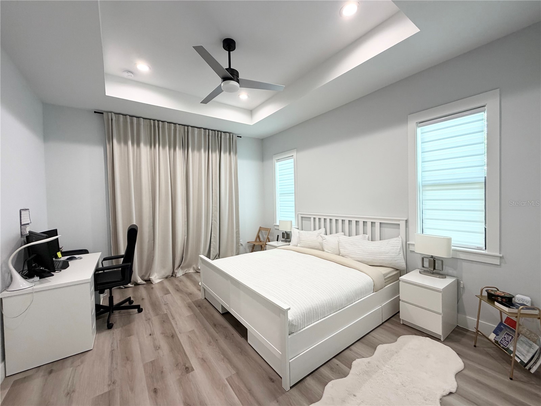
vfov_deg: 85.7
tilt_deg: -2.0
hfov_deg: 102.1
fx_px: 219
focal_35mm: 14
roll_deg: +2.3
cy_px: 203
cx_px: 270
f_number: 2.2
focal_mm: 2.22
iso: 200
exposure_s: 1/120
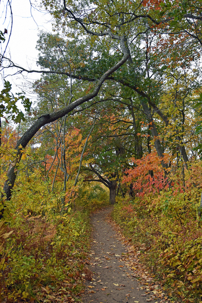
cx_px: 101
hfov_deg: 43.6
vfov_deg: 61.9
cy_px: 152
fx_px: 252
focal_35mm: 30
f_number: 4.5
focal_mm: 20
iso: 400
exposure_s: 1/80
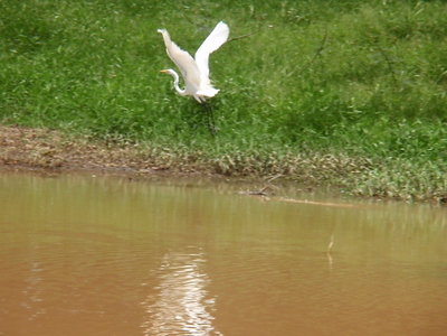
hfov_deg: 7.1
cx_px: 224
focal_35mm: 280
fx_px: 3616
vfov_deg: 5.3
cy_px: 168
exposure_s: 1/250
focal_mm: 50
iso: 640
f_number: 14
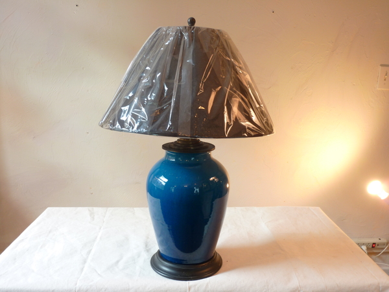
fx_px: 360
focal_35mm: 32
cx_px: 194
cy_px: 146
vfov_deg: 44.2
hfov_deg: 56.8
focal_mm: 5.3
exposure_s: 1/8
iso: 80
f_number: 3.5
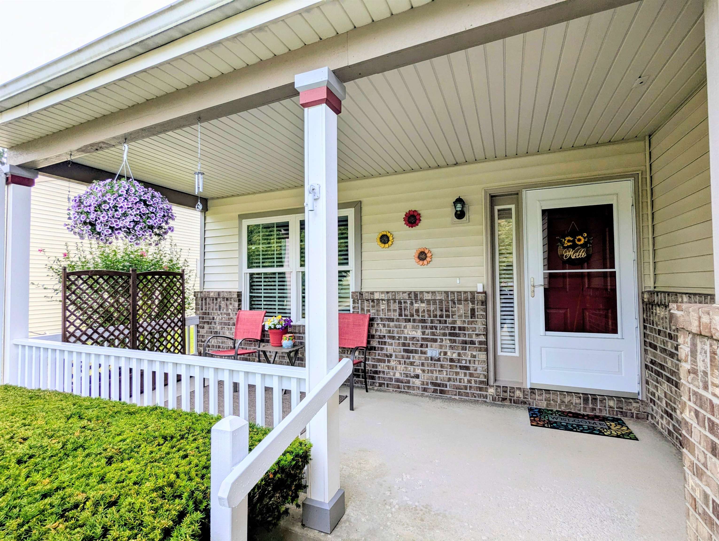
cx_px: 360
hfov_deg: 94.4
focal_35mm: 16
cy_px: 270
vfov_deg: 78.2
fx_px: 333
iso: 24
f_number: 2.2
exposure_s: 1/318
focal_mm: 2.35
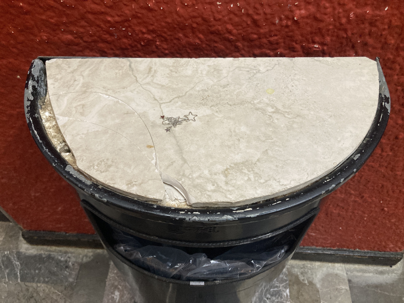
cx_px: 202
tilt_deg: -52.3
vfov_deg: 49.7
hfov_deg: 63.4
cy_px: 152
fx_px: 327
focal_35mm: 28
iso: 400
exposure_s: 1/40
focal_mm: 3.99
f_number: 1.8
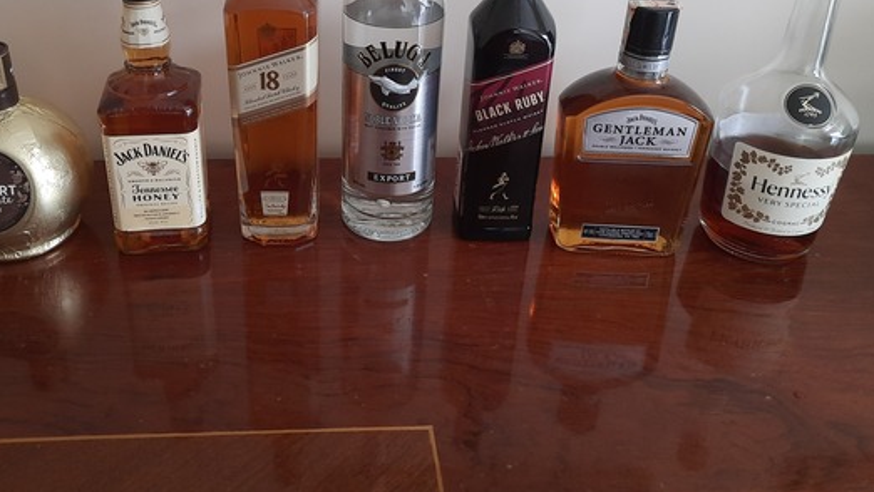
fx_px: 835
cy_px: 95
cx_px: 363
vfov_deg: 32.0
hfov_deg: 55.0
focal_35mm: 36
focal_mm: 4.6
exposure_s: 1/33
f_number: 2
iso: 400
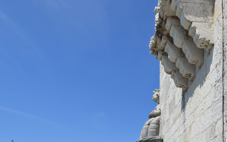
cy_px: 69
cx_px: 113
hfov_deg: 46.2
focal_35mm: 43
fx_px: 266
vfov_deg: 29.9
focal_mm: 28
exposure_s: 1/320
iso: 100
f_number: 9
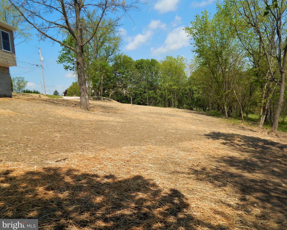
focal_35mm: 27
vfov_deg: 53.2
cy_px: 112
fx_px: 229
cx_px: 158
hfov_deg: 63.9
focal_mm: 4.5
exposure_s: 1/500
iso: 125
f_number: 6.1
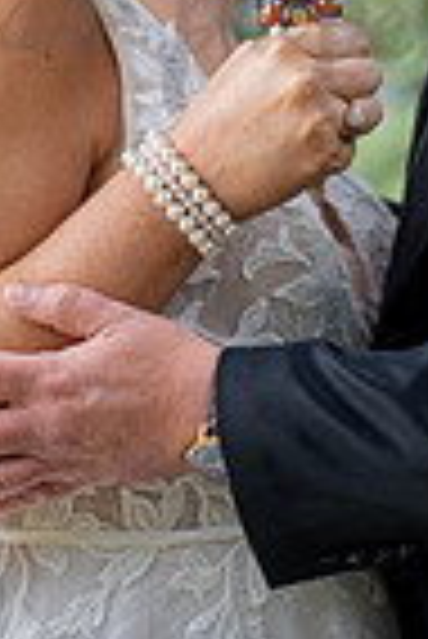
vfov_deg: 12.8
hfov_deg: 8.7
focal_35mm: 158
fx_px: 2811
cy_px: 9
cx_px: 376
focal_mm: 50
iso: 125
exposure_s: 1/250
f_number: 2.2
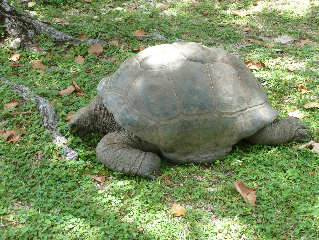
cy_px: 120
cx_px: 160
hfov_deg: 34.9
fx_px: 507
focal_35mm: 55
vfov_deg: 26.6
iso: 80
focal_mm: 9.1
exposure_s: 1/80
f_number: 3.9
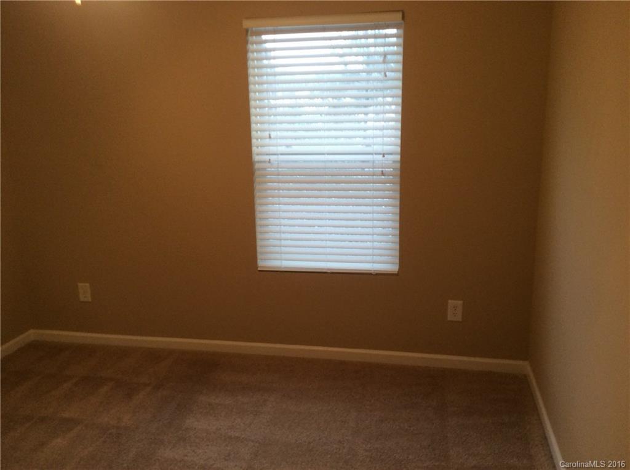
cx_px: 315
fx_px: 581
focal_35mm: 32
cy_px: 235
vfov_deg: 44.0
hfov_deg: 56.9
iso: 80
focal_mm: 3.3
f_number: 2.4
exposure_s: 1/24
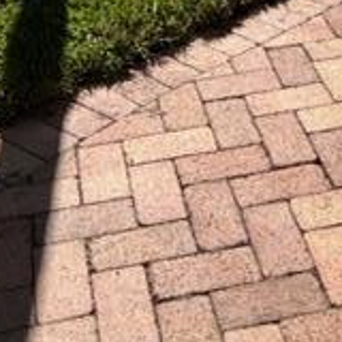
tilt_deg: -15.6
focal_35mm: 92
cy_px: -199
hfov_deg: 18.7
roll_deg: +0.7
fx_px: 1028
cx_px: 280
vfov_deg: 16.8
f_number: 1.5
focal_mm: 5.7
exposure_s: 1/3257
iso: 50
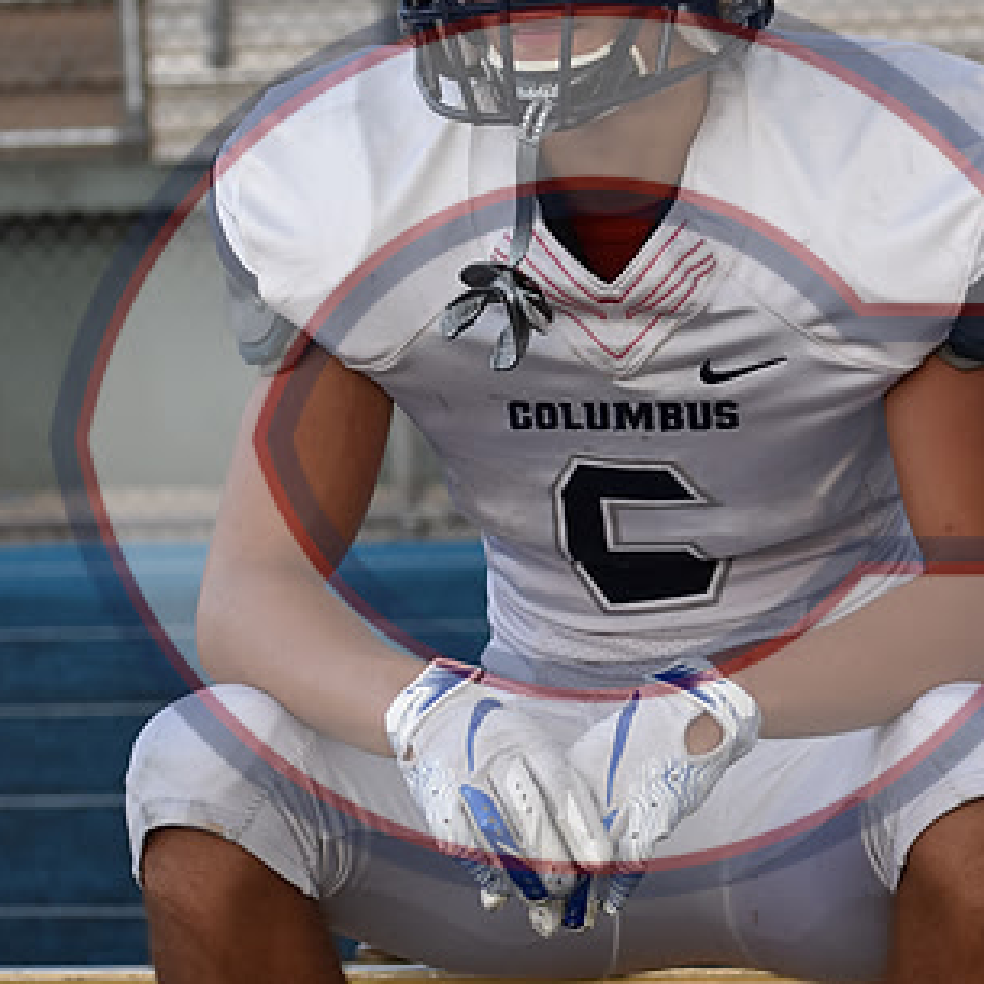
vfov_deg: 9.6
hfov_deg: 9.6
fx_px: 5847
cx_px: 582
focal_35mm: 182
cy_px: 439
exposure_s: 1/1000
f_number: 4.8
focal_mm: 75
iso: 560
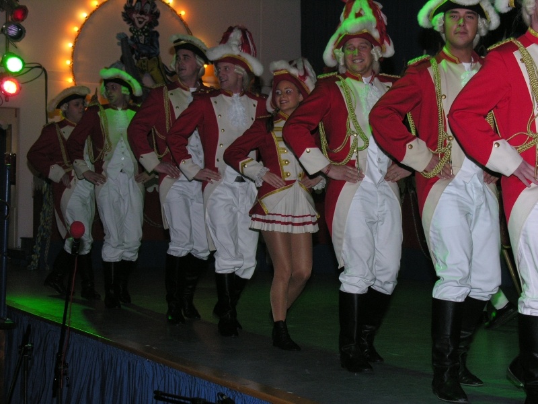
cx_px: 269
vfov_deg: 22.9
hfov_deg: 30.3
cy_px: 202
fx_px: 995
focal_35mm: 64
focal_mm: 16.4
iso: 200
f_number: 4
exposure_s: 1/60.1
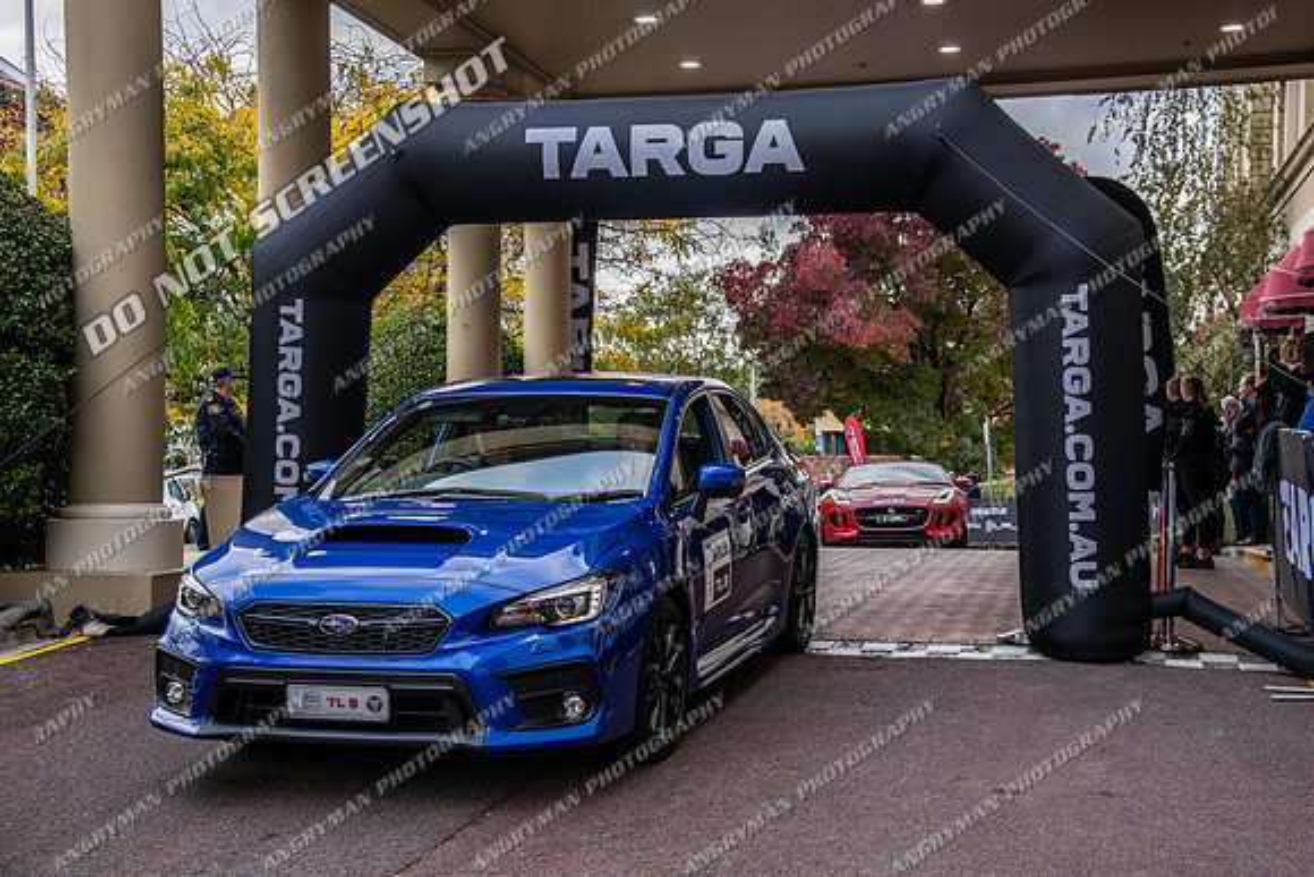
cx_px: 657
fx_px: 1752
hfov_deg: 41.1
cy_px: 438
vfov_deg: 28.1
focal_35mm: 48
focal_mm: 48
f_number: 5.6
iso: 400
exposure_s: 1/160
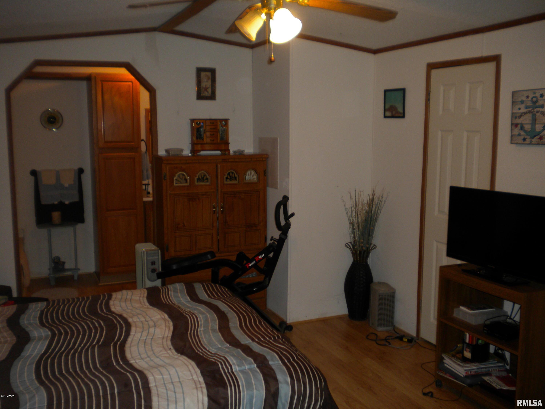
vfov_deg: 40.7
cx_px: 272
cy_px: 204
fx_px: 551
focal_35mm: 35
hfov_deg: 52.6
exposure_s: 1/30
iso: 100
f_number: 3.1
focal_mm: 6.3
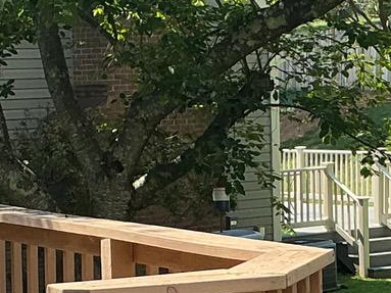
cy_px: 232
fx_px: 1750
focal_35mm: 155
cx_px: 25
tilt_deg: -4.0
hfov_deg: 12.6
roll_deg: +2.0
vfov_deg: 9.5
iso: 25
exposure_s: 1/529
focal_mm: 3
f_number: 1.8
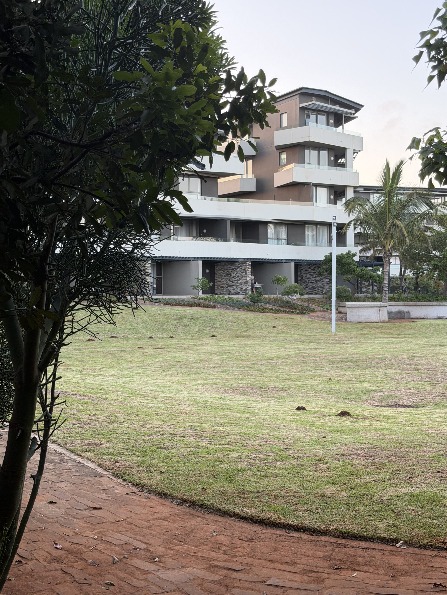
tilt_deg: -0.3
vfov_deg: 39.7
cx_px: 224
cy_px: 298
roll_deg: +1.3
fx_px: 826
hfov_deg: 30.3
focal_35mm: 48
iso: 125
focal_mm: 6.76
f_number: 1.78
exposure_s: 1/219
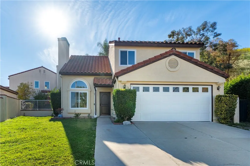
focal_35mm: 21
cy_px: 83
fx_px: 146
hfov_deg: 81.2
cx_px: 125
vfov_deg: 59.5
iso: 400
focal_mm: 14
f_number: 6.3
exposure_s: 1/1250
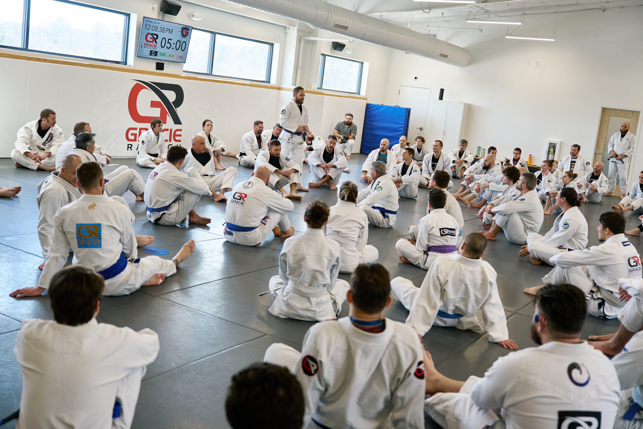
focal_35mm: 39
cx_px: 322
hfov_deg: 49.6
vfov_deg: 34.2
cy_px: 214
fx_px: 697
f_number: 2.8
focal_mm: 39
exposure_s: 1/400
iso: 800
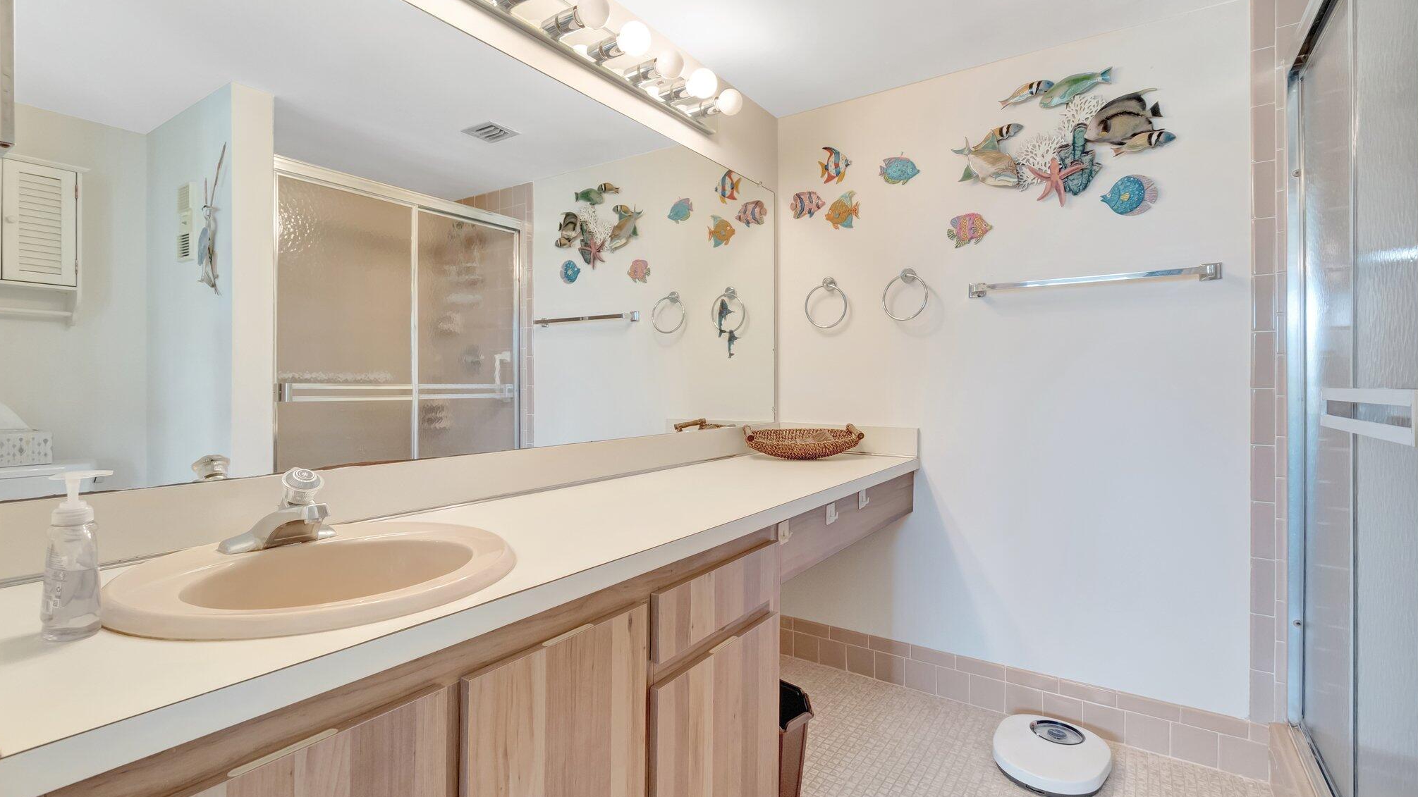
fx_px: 602
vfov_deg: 67.1
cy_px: 396
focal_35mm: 16
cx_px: 715
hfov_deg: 99.4
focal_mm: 10
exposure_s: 1/15
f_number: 8
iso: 1600
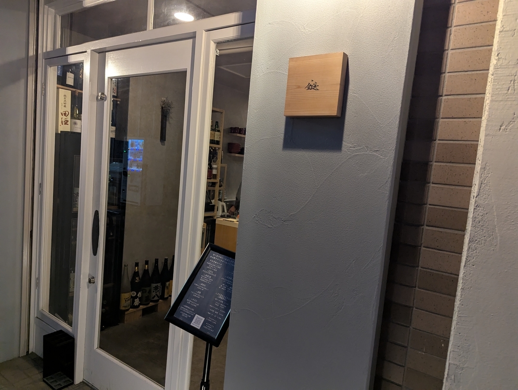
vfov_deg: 57.0
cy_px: 195
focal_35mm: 24
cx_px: 259
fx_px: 360
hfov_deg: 71.5
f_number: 1.85
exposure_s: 1/100
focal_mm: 6.81
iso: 1060
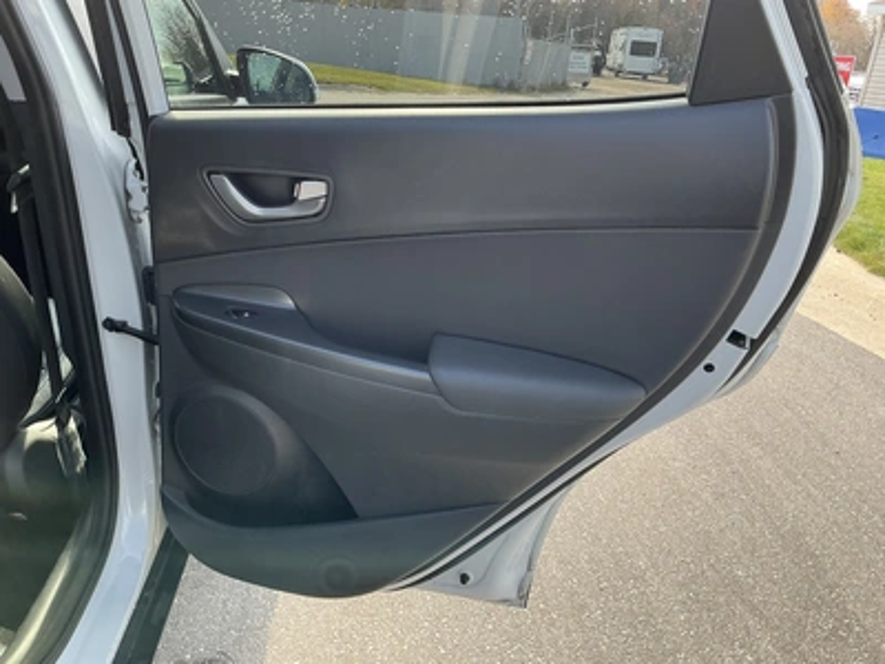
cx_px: 442
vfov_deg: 49.7
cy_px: 332
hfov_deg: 63.4
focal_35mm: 28
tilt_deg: -20.9
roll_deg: -4.7
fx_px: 716
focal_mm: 3
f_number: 1.8
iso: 25
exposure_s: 1/287
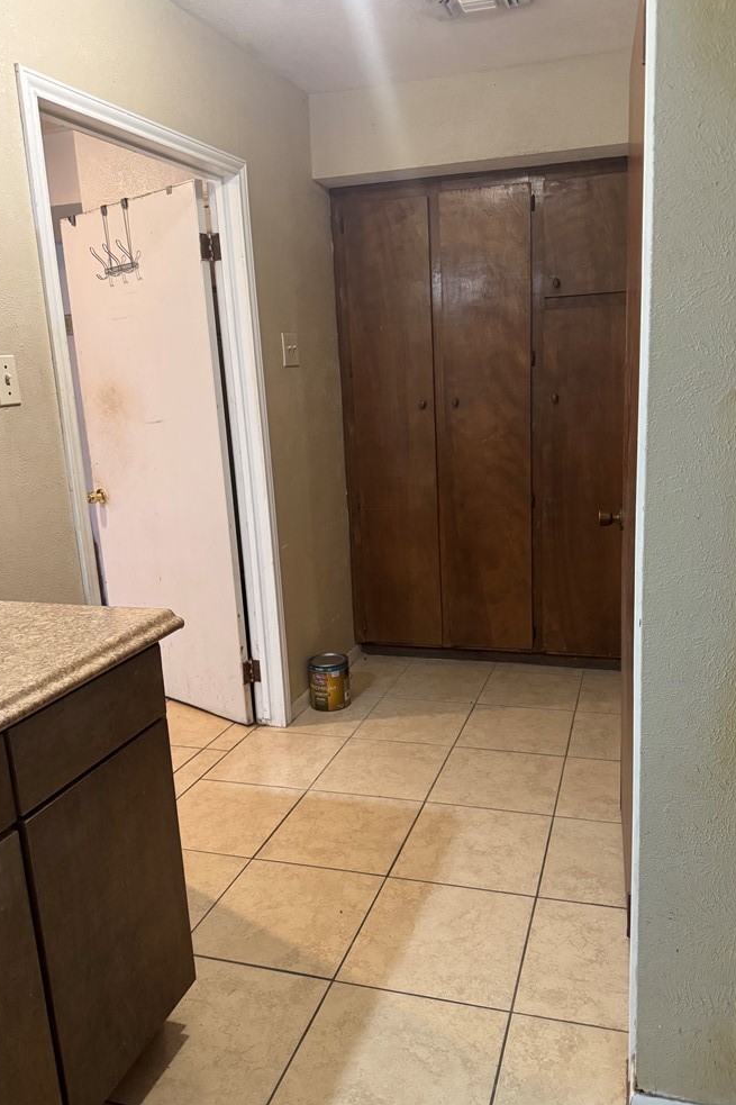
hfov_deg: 49.4
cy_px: 549
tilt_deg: -12.0
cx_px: 415
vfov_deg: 69.4
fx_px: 798
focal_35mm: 26
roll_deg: +2.8
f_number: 1.78
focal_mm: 6.76
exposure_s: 1/60
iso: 640
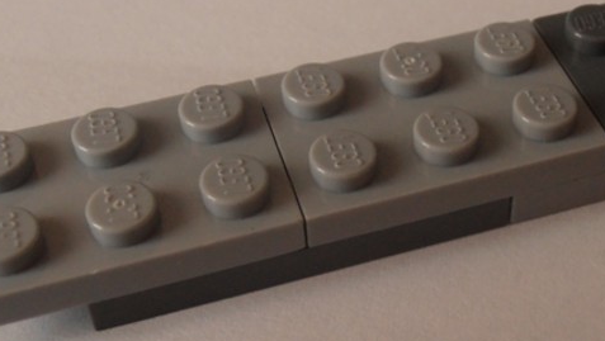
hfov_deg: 27.7
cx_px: 411
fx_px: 1220
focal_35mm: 76
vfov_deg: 15.9
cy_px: 157
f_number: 3.9
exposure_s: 1/20
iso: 125
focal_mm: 6.61
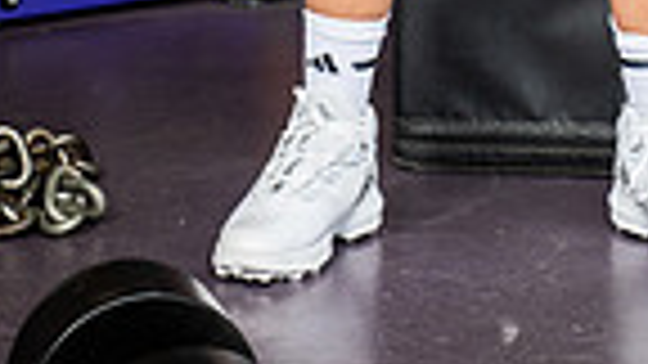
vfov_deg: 7.4
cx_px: 522
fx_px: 2595
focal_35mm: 151
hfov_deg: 14.2
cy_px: -598
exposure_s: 1/250
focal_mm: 46
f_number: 5.6
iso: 500
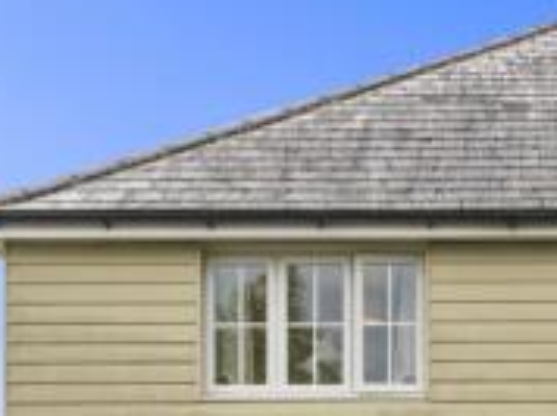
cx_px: 499
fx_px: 1237
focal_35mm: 77
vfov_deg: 18.3
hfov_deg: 24.6
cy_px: 471
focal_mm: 30
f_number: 8
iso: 320
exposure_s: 1/50
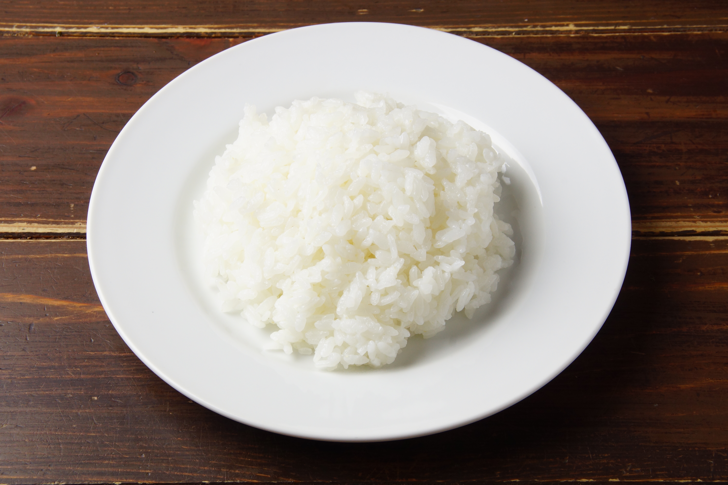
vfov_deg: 15.2
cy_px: 242
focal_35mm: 90
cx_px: 364
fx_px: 1820
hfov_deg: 22.6
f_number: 14
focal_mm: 60
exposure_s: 1/100
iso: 250
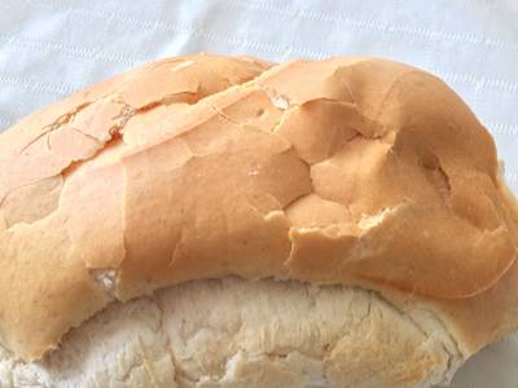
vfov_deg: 36.0
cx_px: 259
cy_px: 194
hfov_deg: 46.8
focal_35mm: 40
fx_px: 599
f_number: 2.2
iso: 125
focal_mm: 4.12
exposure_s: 1/30
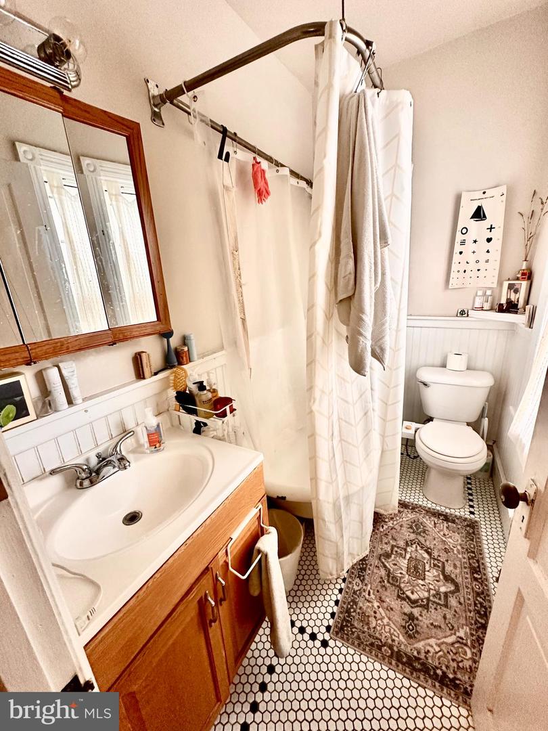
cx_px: 274
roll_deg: +4.0
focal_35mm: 14
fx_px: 296
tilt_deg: -16.1
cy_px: 366
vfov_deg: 102.1
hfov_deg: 85.7
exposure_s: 1/60
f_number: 2.2
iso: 250
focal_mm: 2.22
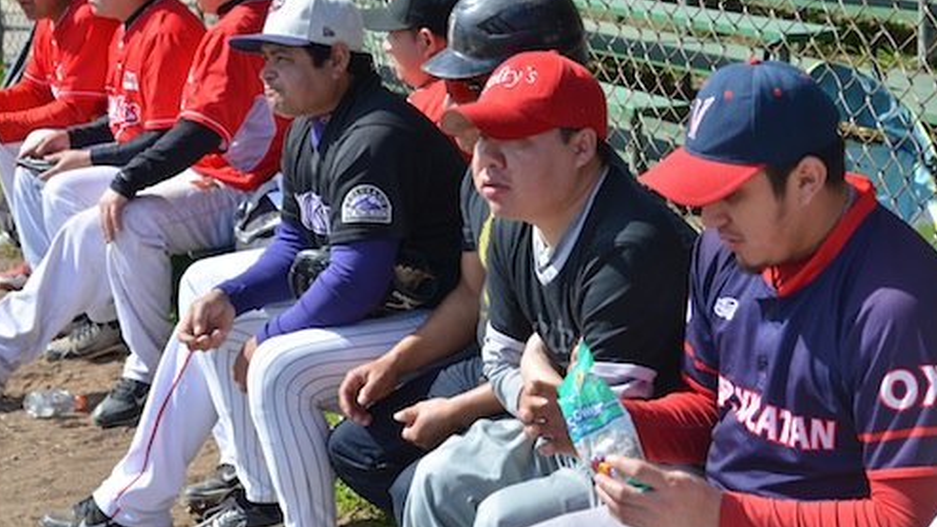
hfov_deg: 24.3
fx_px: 2174
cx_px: 466
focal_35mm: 88
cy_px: 224
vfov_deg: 13.8
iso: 100
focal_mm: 55
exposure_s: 1/250
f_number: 8
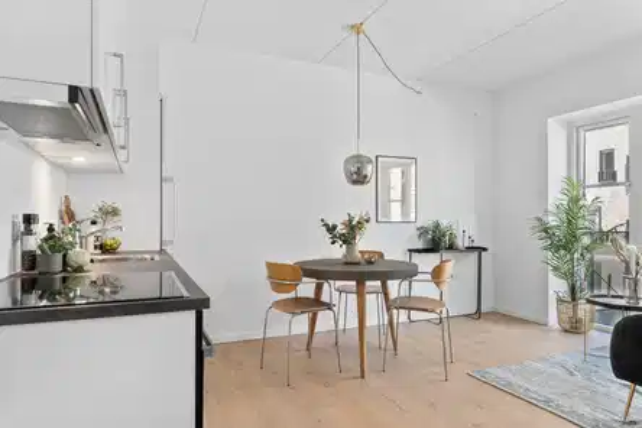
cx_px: 321
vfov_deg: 56.1
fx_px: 401
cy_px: 214
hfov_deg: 77.3
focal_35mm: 22
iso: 200
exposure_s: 1/8
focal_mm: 15
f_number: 8
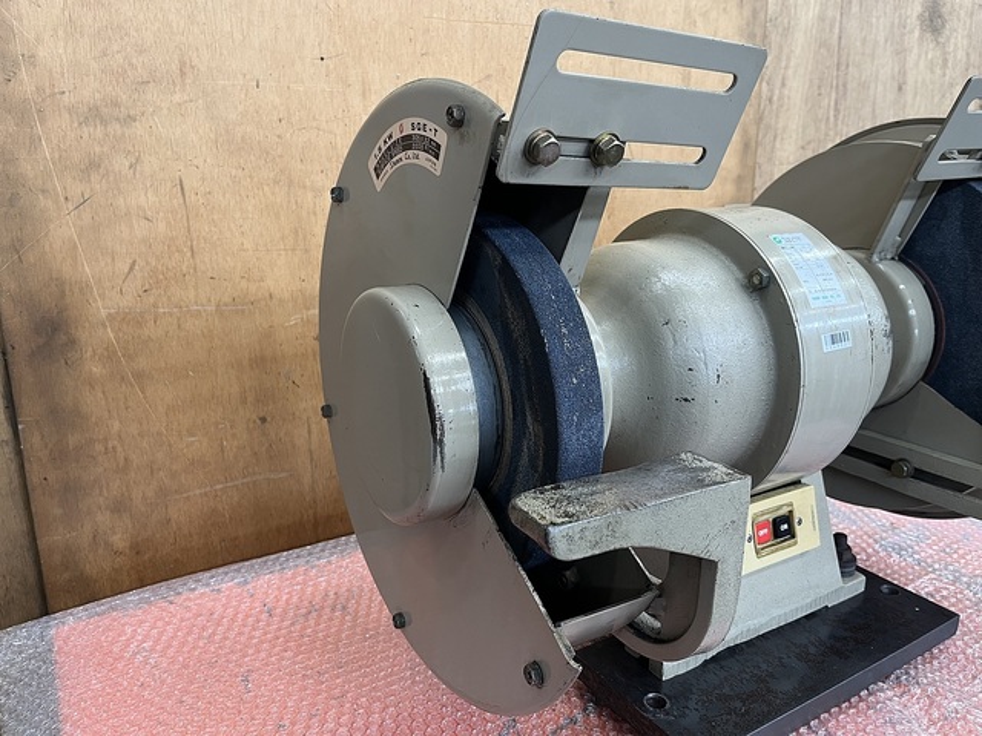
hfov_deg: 67.3
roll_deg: -0.8
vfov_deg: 53.1
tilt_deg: -16.4
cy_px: 368
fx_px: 738
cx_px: 491
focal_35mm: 26
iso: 125
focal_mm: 5.1
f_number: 1.6
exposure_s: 1/60
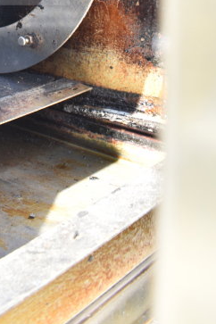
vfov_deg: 26.4
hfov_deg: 19.1
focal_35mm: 68
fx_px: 612
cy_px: -66
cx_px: -31
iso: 200
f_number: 4
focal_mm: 18
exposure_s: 1/60
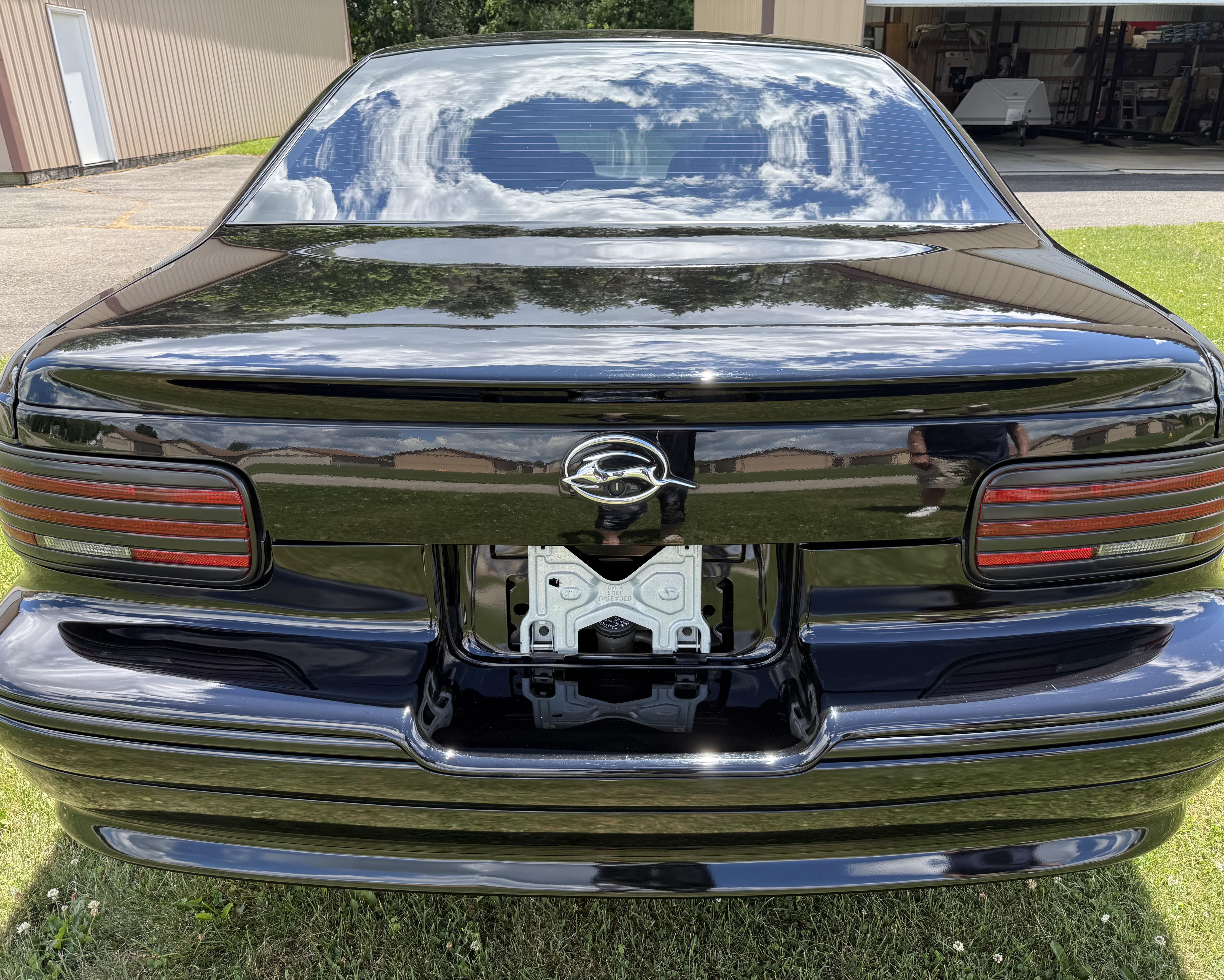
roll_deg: +0.2
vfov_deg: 56.8
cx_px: 634
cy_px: 490
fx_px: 906
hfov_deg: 68.1
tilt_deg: -23.5
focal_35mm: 25
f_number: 1.78
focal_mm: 6.76
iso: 80
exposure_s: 1/1018
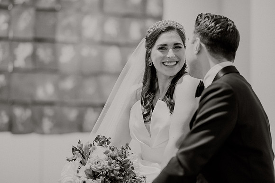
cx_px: 138
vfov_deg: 13.0
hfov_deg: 19.5
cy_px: 92
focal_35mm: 105
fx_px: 802
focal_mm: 105
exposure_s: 1/200
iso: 800
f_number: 2
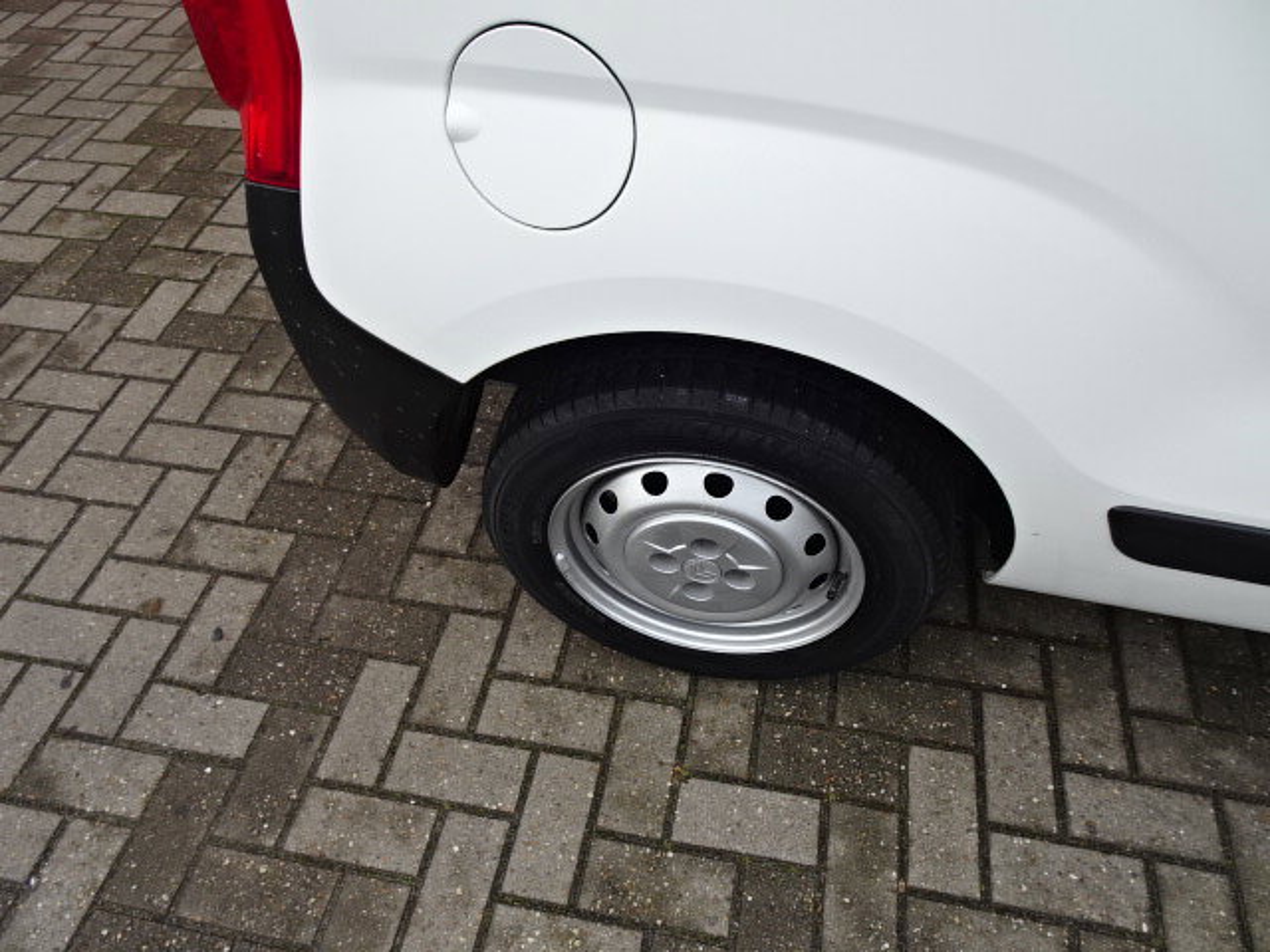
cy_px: 476
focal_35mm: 24
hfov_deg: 71.6
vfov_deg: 56.8
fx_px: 881
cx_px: 635
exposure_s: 1/50
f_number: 3.5
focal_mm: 4.25
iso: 80
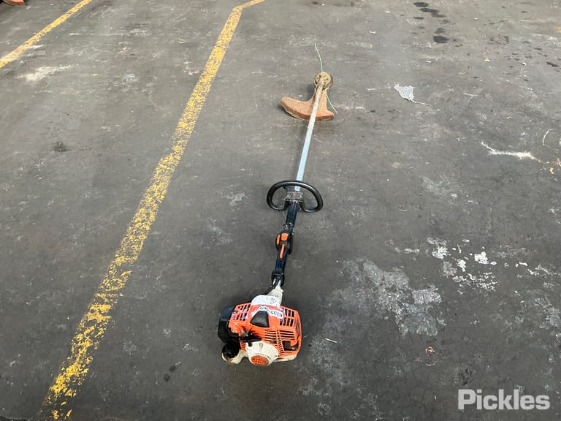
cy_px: 210
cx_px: 280
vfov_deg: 49.7
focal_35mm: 28
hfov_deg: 63.4
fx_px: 454
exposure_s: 1/60
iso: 80
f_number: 1.8
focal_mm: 3
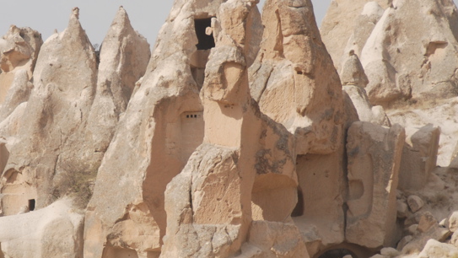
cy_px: 120
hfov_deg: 5.4
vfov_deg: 3.0
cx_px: 121
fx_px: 4860
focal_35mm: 400
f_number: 5.6
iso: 200
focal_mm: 135
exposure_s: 1/1000
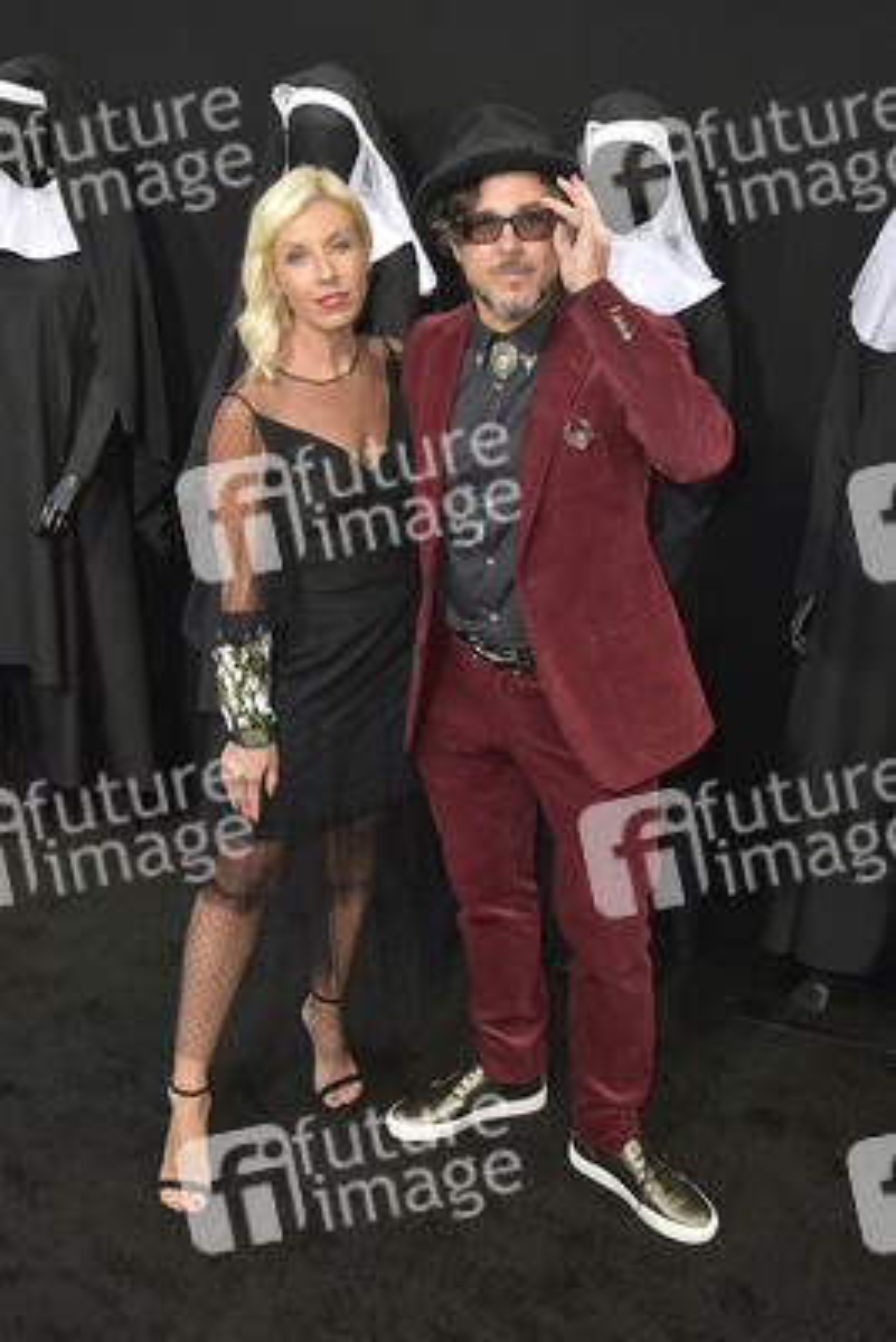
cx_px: 448
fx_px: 1417
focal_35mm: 38
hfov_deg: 35.1
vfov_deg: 50.7
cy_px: 671
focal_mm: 38
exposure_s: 1/250
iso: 200
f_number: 6.3
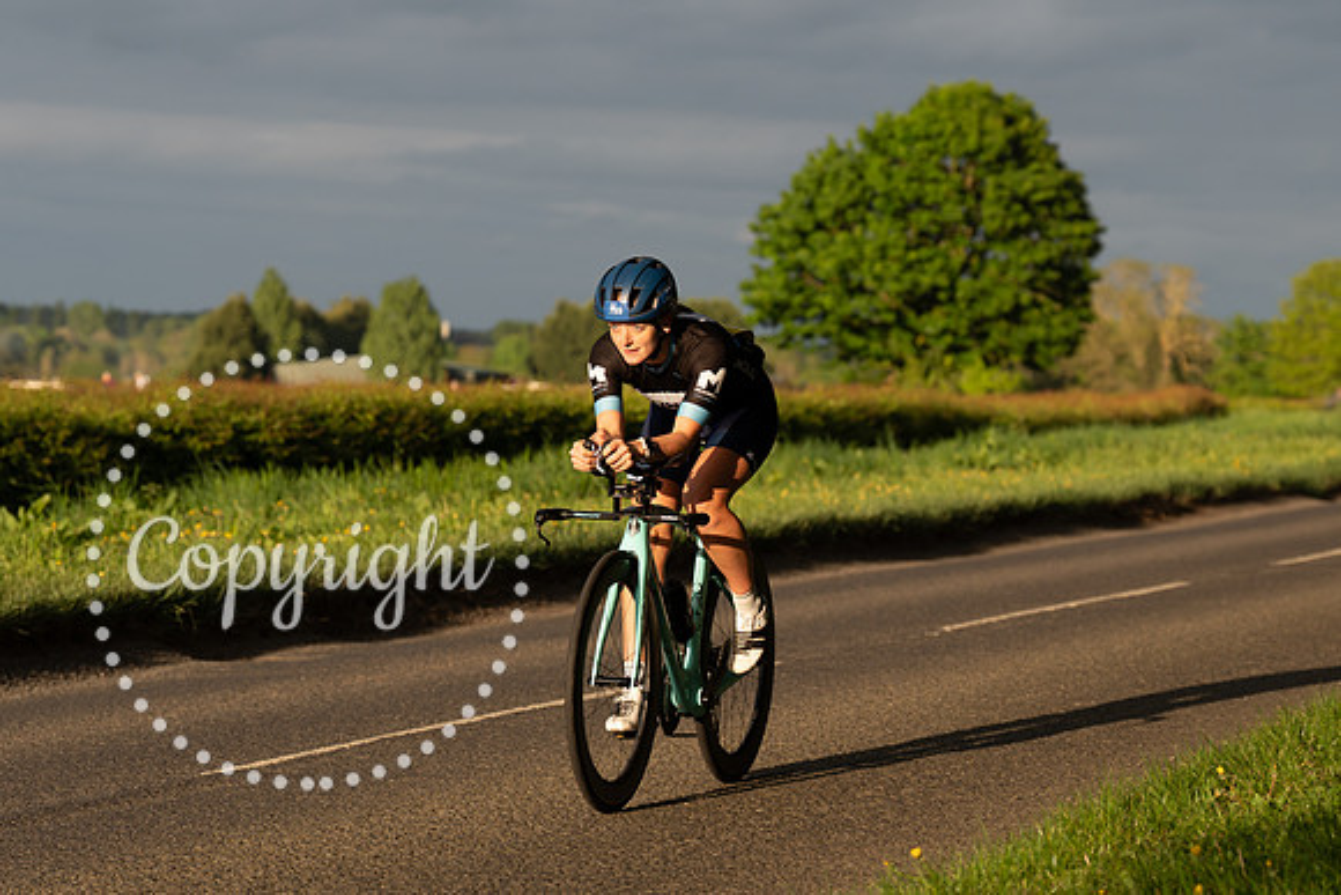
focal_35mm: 124
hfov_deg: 16.6
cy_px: 381
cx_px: 681
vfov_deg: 11.1
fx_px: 4604
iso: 250
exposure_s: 1/1000
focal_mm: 95
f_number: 4
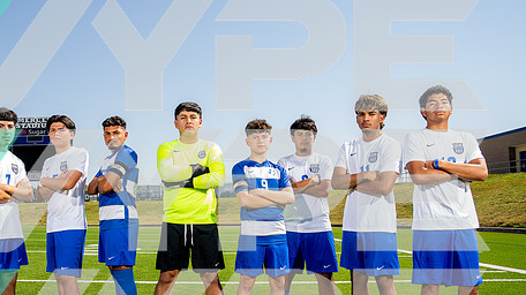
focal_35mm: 32
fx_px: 446
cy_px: 191
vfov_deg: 36.3
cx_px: 196
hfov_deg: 60.2
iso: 50
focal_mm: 24
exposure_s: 1/125
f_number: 7.1
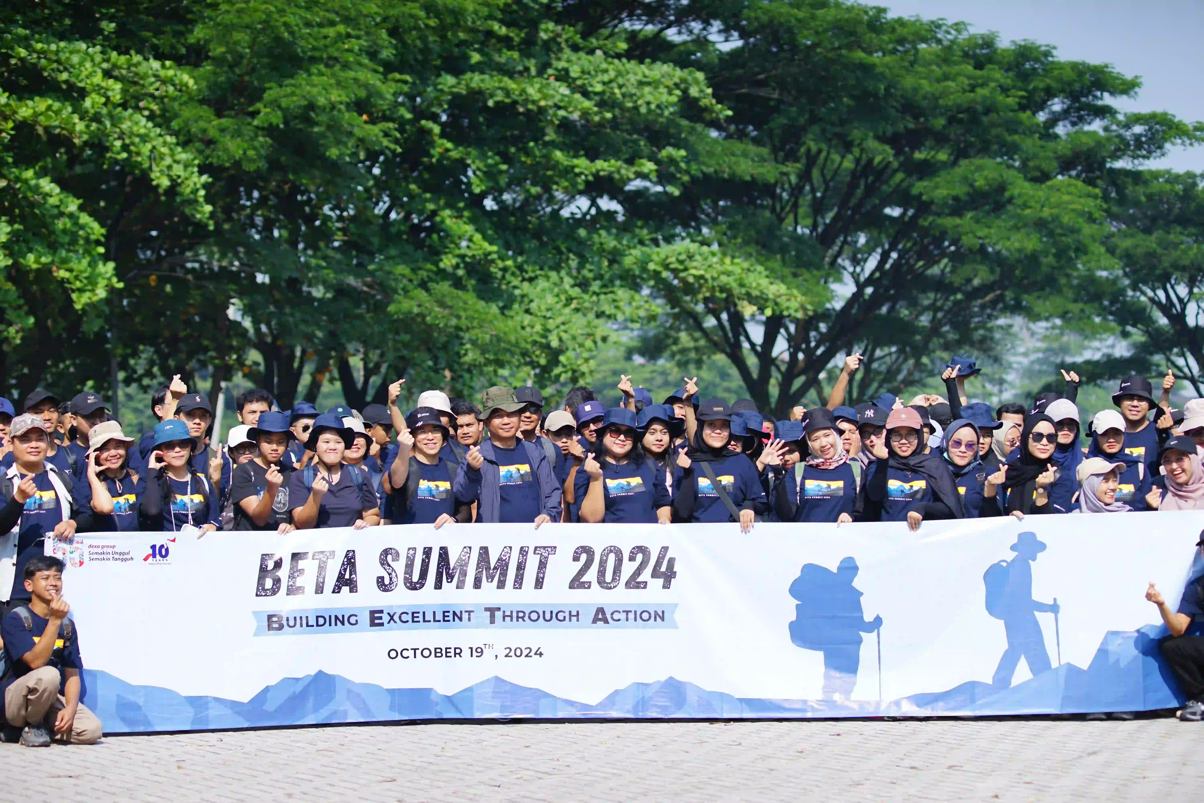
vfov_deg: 16.1
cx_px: 602
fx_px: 2843
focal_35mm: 85
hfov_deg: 23.9
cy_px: 402
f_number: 3.2
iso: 125
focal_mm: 85
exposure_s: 1/1600
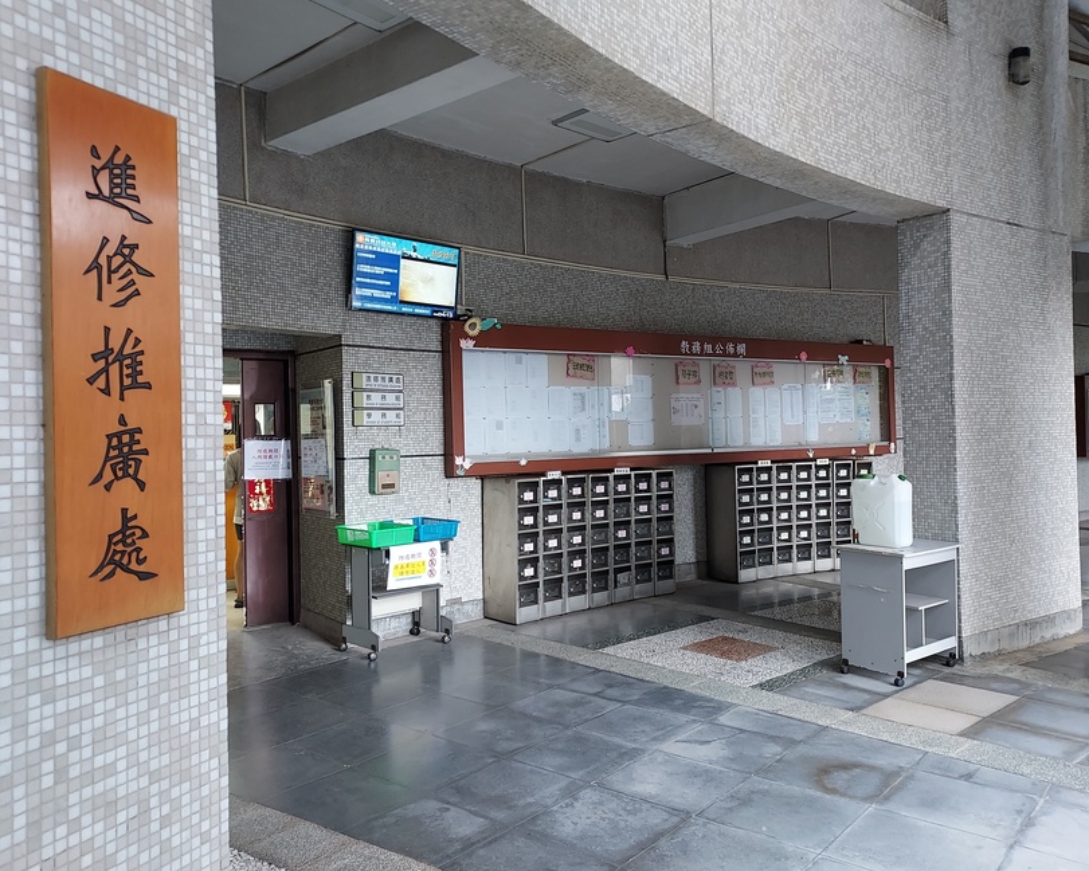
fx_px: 838
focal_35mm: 26
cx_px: 534
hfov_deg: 66.0
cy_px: 427
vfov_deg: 54.9
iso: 250
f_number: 1.8
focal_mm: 4.6
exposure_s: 1/60
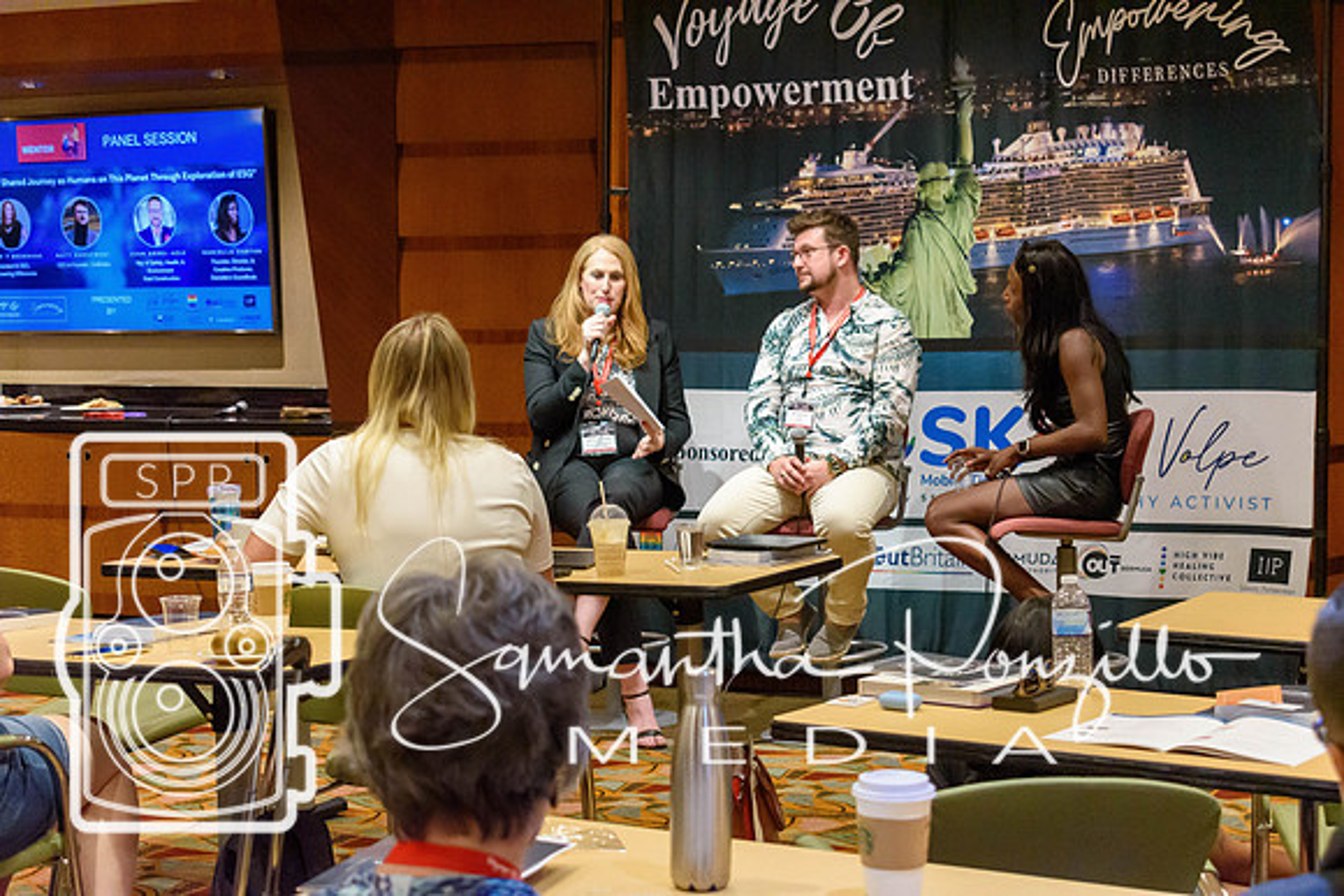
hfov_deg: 29.2
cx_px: 672
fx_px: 2576
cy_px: 448
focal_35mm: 69
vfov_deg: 19.7
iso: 4000
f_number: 5.3
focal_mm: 46
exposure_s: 1/60
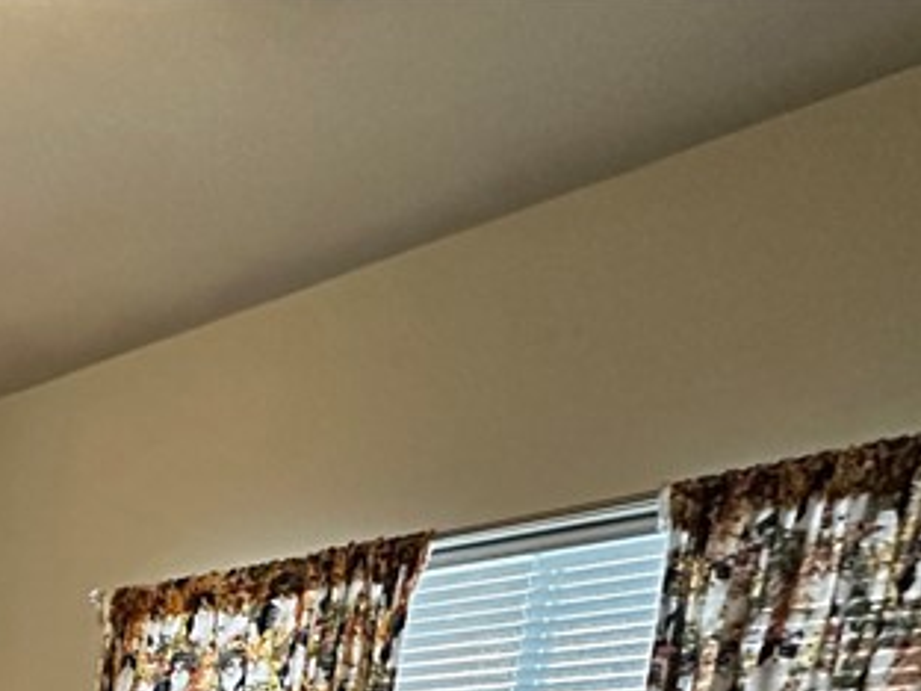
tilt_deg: -13.1
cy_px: 1125
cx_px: -396
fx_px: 1224
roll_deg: -0.7
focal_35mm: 46
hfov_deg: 29.2
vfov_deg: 23.1
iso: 800
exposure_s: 1/60
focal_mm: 2.22
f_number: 2.2
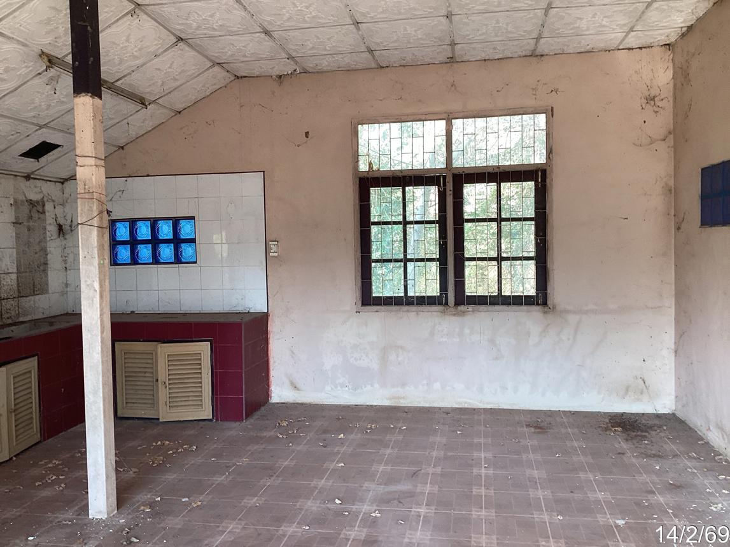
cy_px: 274
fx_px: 654
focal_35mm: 31
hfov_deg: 58.4
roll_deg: +1.7
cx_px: 365
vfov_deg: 45.4
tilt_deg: -2.7
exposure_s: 1/120
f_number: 2.4
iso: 80
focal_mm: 3.3
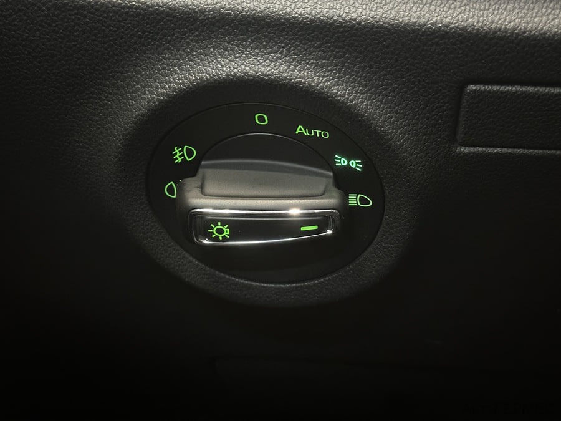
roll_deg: +0.1
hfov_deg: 39.7
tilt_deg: -23.7
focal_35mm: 48
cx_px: 280
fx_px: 778
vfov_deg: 30.3
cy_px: 210
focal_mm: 6.86
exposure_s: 1/17
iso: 1600
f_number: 1.78
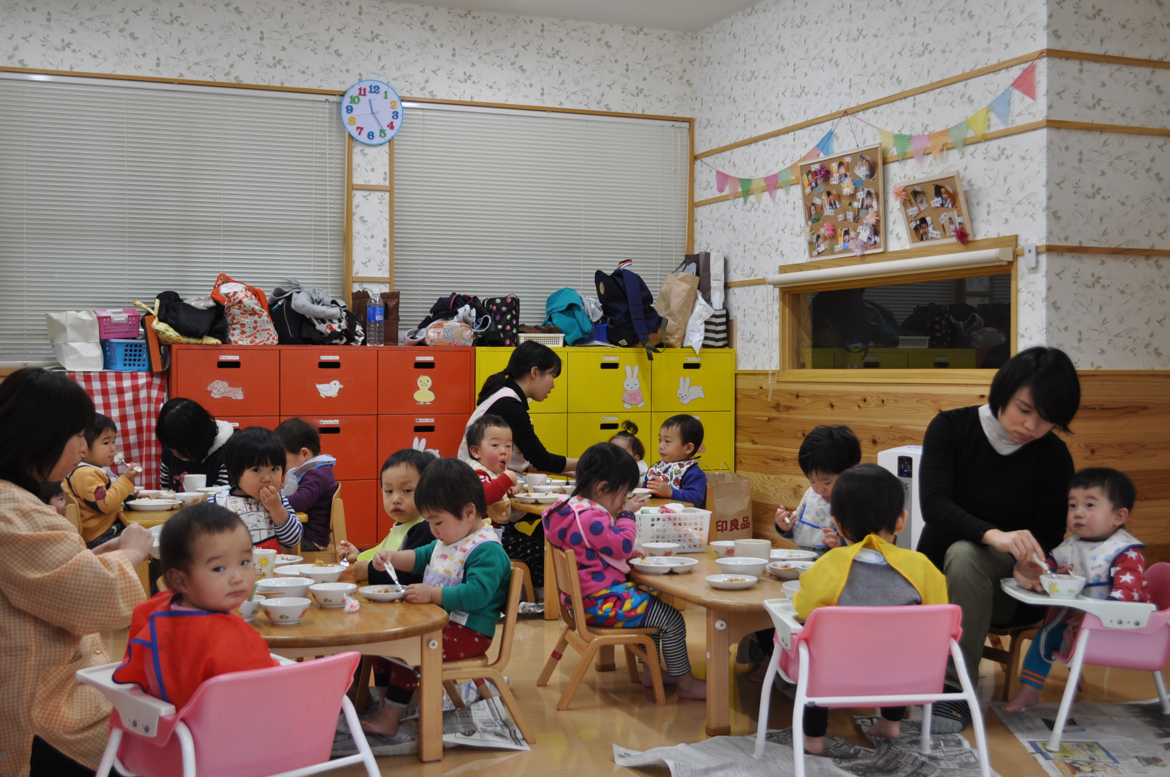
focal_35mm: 44
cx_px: 585
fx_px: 1412
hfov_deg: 45.0
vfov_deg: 30.8
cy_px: 388
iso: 400
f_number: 4.8
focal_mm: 29
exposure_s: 1/100
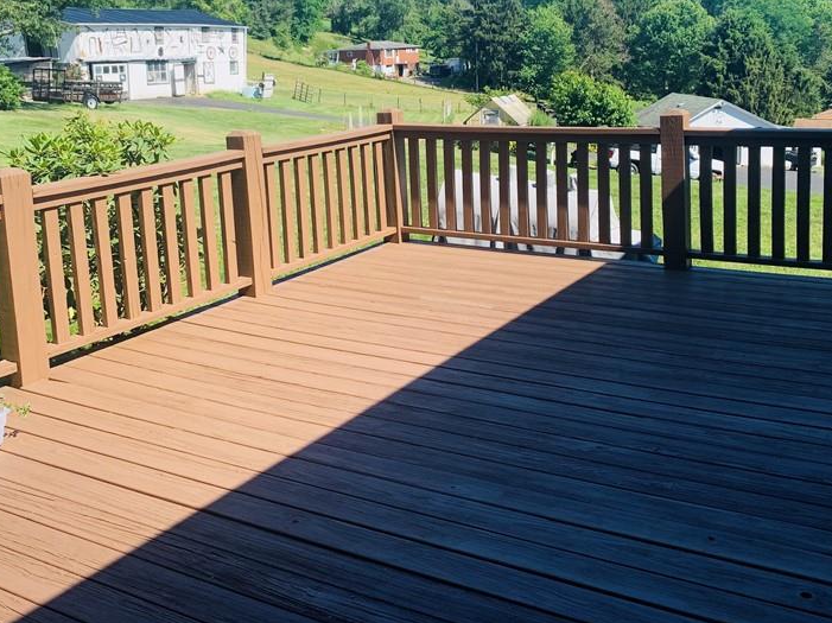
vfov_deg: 36.9
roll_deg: +1.4
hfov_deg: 48.9
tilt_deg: -8.1
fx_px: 913
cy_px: 170
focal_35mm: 38
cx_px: 461
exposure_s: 1/1282
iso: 25
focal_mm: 4.25
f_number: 1.8
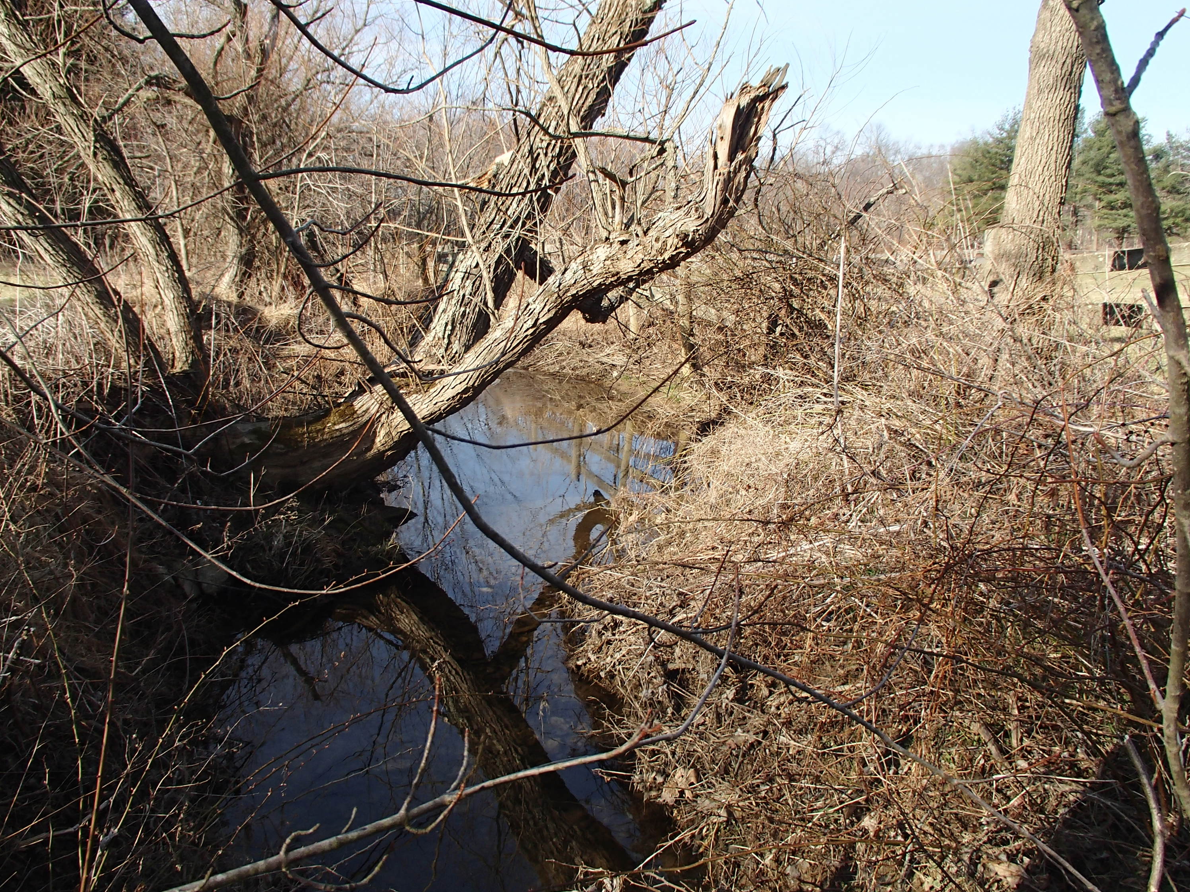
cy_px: 421
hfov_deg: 59.9
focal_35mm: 30
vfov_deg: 46.8
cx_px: 573
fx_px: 1031
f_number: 3.9
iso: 100
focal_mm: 5
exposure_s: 1/400
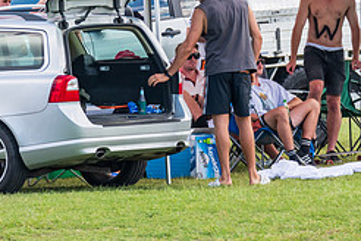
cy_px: 43
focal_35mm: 1084
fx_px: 10869
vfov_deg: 1.3
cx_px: 200
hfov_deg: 1.9
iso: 640
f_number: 6.3
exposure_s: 1/1000
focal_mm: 460
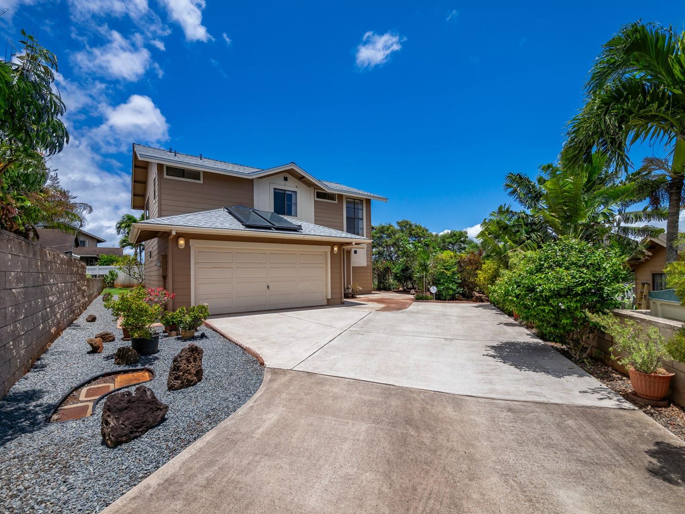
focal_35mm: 15
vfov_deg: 81.7
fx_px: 297
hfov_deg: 98.2
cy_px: 272
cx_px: 344
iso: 160
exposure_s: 1/8000
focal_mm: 7
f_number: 4
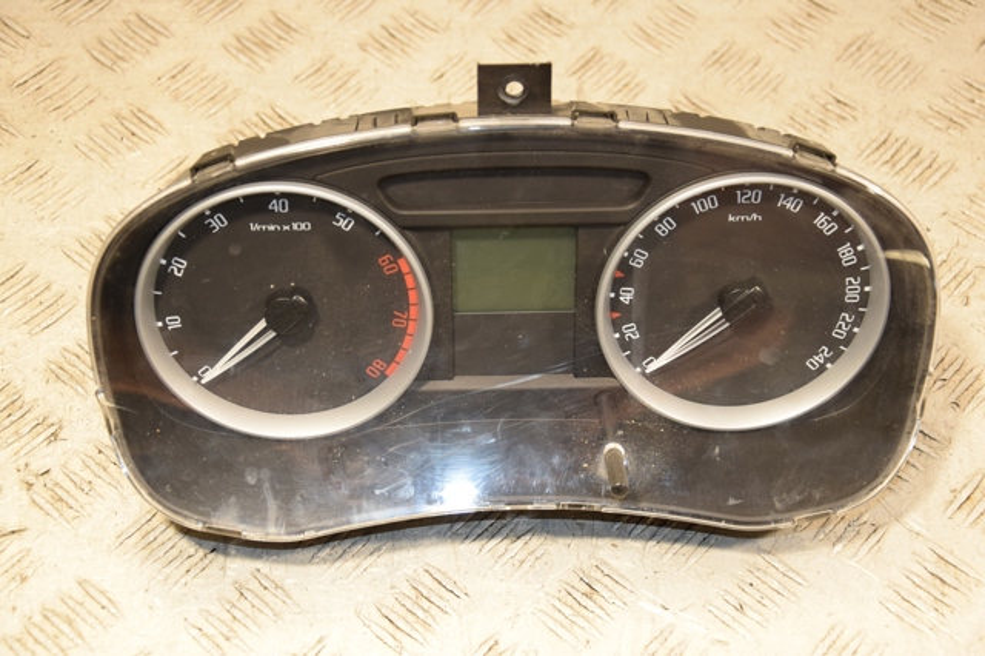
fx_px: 1846
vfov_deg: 20.1
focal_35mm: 68
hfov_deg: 29.9
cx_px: 492
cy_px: 328
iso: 800
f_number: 4.8
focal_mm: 45
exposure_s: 1/125
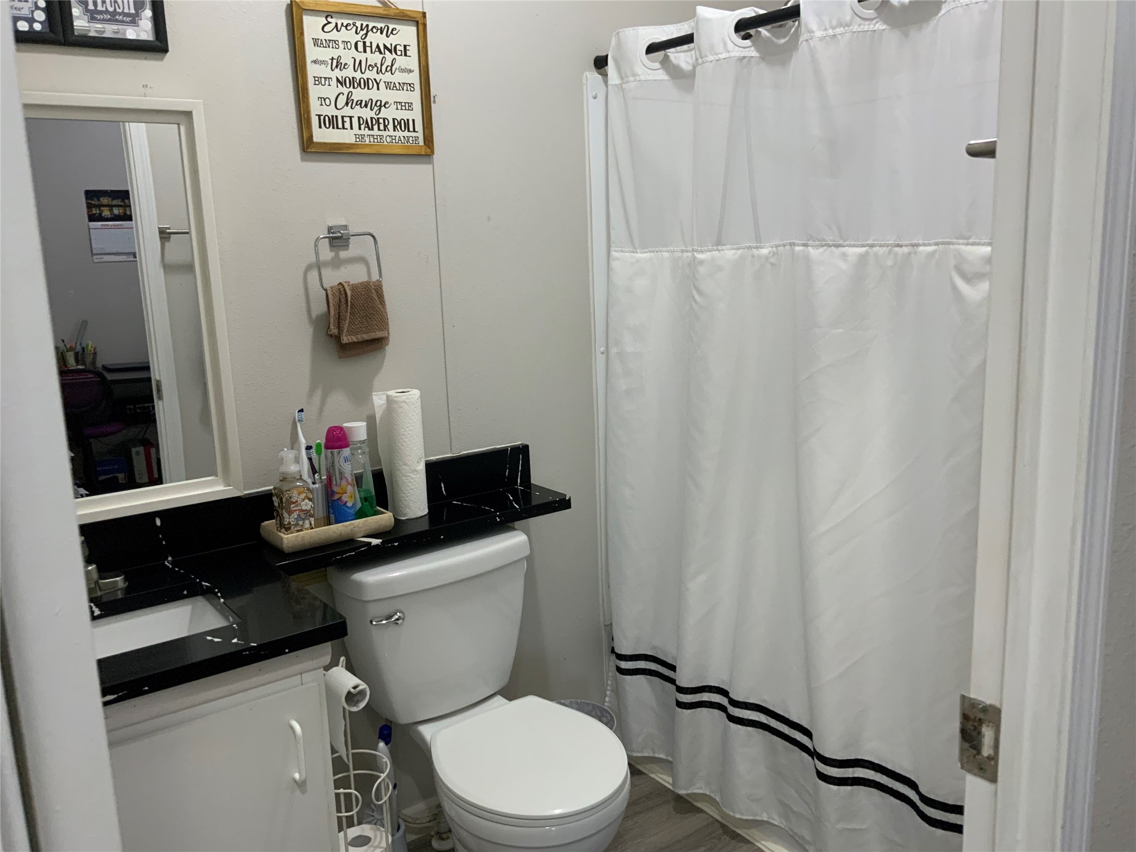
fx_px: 952
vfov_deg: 48.2
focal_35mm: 29
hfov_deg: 61.7
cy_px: 426
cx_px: 568
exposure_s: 1/60
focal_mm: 3
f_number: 1.8
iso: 125
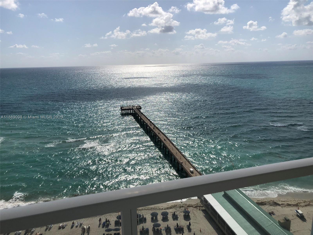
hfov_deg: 63.4
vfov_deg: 49.7
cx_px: 156
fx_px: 253
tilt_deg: -14.7
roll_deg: +1.2
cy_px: 118
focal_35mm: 28
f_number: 1.8
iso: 20
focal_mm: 3.99
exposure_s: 1/8000
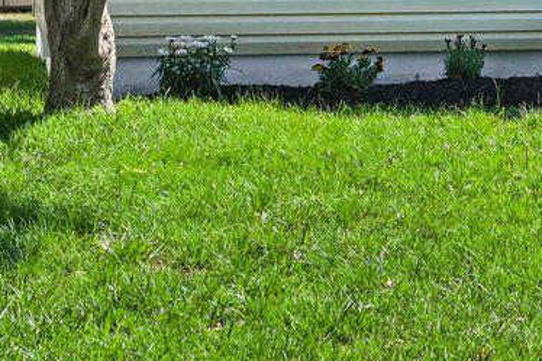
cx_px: 994
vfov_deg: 9.4
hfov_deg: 13.4
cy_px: -324
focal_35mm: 137
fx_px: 2062
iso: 800
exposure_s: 1/640
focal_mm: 25
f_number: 8
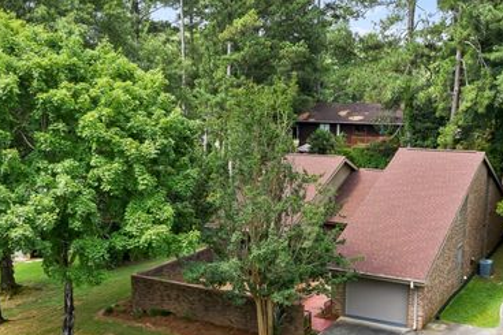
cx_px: 328
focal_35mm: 38
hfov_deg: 50.0
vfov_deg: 34.7
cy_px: 226
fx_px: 531
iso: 100
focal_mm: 10.26
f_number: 3.2
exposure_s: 1/640
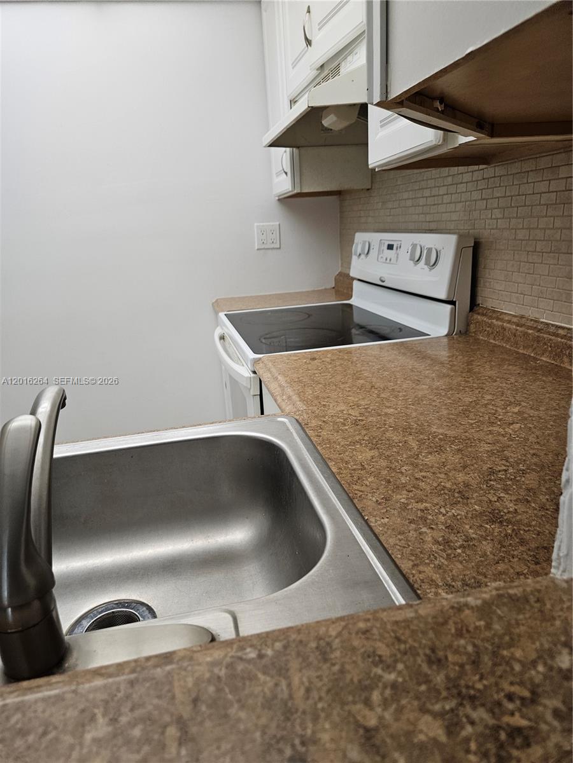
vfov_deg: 73.9
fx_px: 508
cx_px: 286
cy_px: 382
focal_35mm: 23
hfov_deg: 58.9
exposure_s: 1/120
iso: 320
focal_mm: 5.4
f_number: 1.8
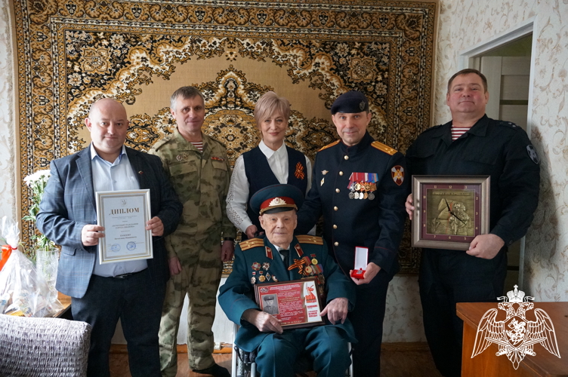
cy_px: 188
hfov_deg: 59.5
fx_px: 497
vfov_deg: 41.6
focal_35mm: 32
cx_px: 284
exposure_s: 1/125
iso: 6400
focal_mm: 21
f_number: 4
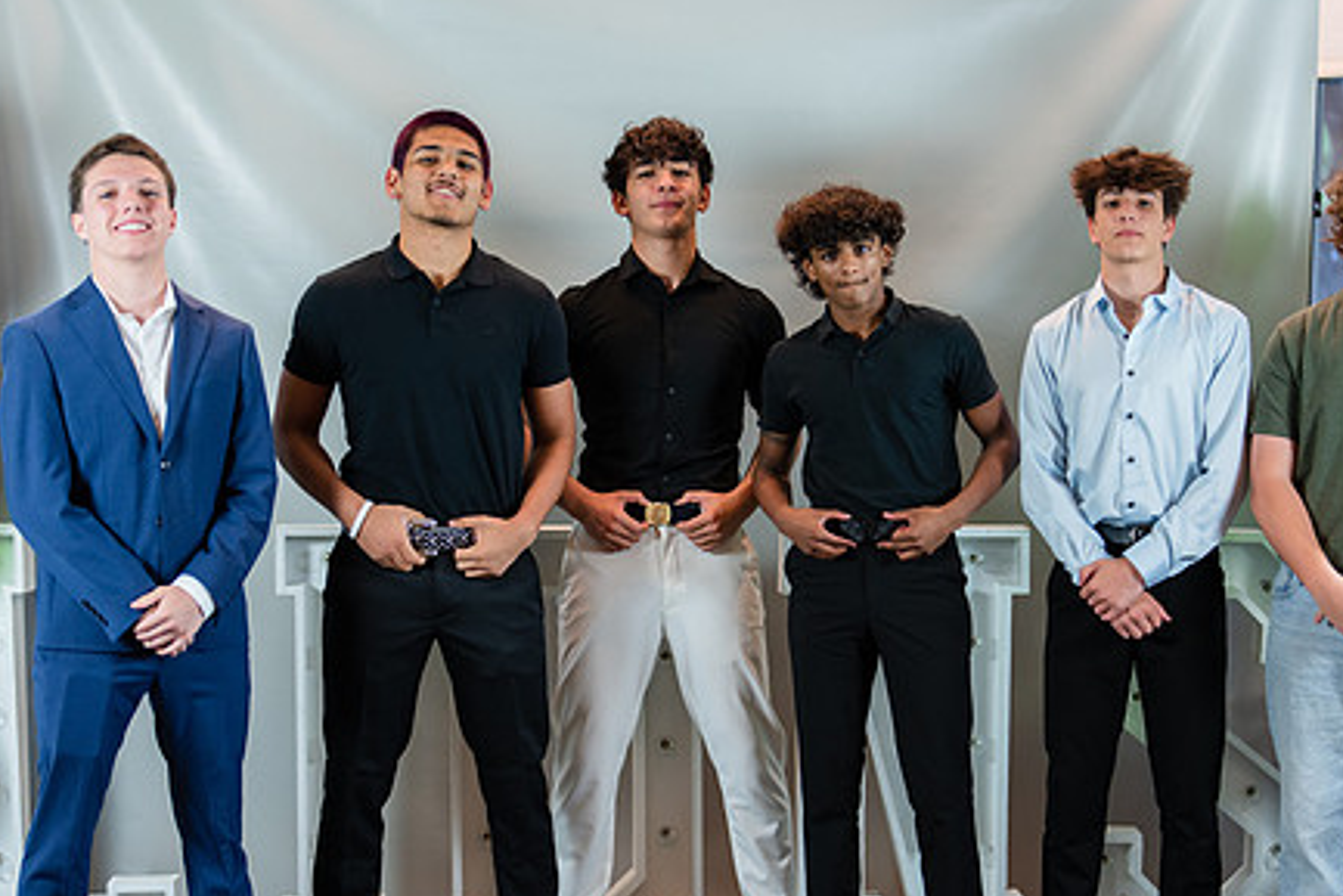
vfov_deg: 20.3
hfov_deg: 30.0
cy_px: 541
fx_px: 2500
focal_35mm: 67
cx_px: 769
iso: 500
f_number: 1.2
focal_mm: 50
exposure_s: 1/320
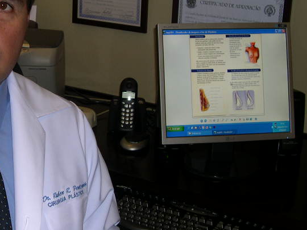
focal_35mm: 72
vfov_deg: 20.4
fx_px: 639
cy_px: 86
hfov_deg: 26.0
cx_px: 23
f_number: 2.8
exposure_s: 1/60
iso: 100
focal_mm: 8
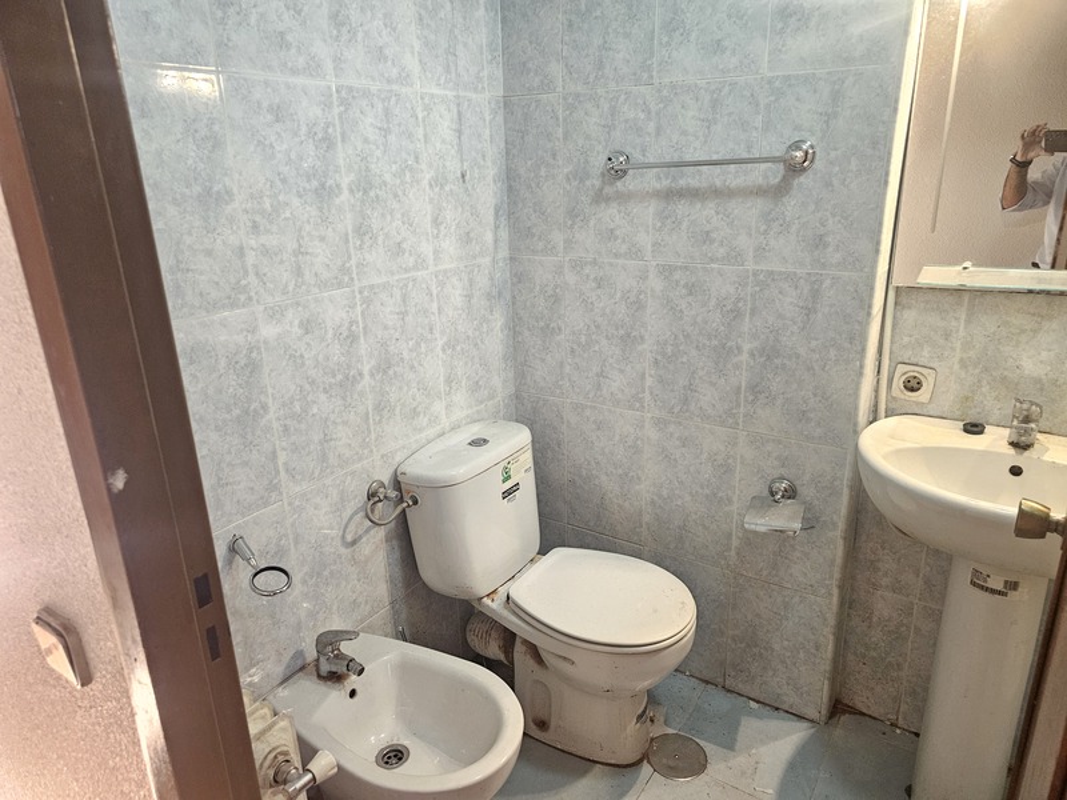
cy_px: 400
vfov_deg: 58.9
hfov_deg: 73.9
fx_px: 709
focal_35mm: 23
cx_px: 534
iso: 800
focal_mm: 6.3
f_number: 1.7
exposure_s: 1/100
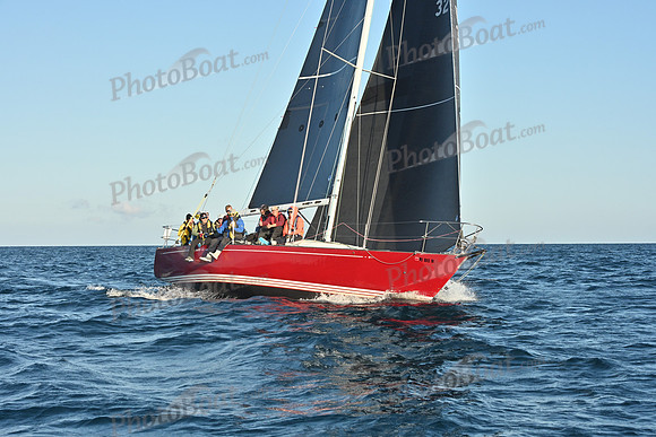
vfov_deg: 19.5
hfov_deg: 28.8
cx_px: 328
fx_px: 1276
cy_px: 218
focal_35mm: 70
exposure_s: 1/1000
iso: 800
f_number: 10
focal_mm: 70
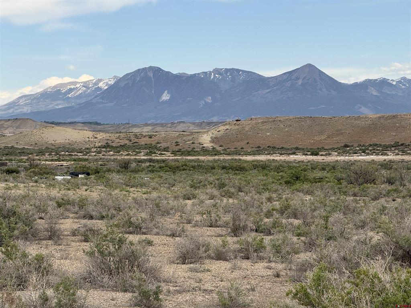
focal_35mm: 120
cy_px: 154
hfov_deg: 16.4
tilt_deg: -0.1
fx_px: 1425
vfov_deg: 12.3
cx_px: 206
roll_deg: +1.7
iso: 64
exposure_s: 1/1451
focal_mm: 15.66
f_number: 2.8
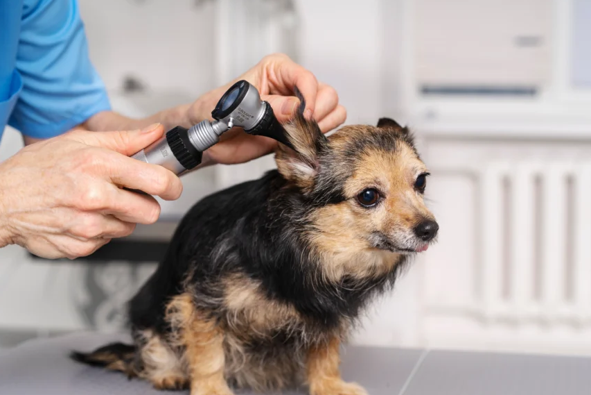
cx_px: 324
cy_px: 228
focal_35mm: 66
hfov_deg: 30.5
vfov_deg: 20.6
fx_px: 1084
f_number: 4.5
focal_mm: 55
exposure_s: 1/160
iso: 80
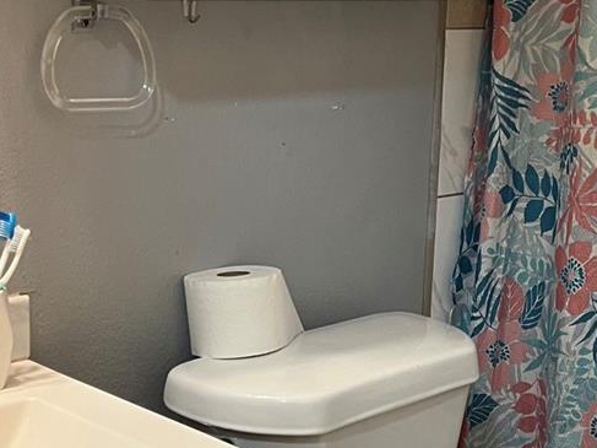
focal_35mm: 82
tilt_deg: -13.1
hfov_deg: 23.3
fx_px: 1414
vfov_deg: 18.0
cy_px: 237
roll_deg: -4.0
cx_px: 521
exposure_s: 1/60
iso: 125
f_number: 1.5
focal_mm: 5.7
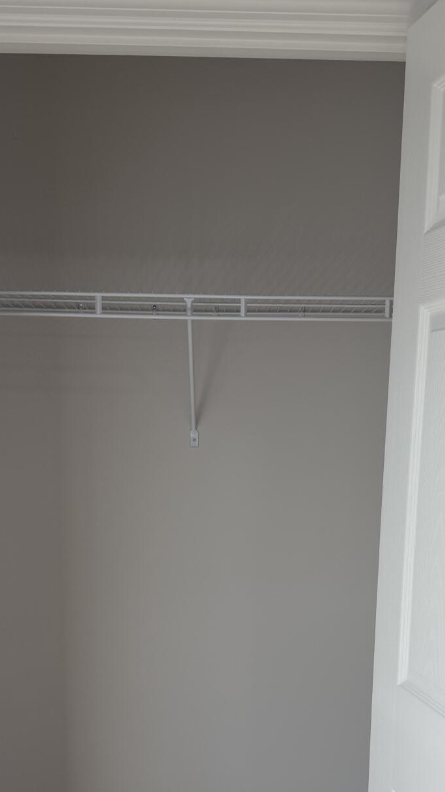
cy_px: 589
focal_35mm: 43
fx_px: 902
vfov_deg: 45.8
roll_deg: +0.8
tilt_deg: -6.6
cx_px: 239
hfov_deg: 27.7
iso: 64
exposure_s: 1/193
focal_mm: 6.76
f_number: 1.78
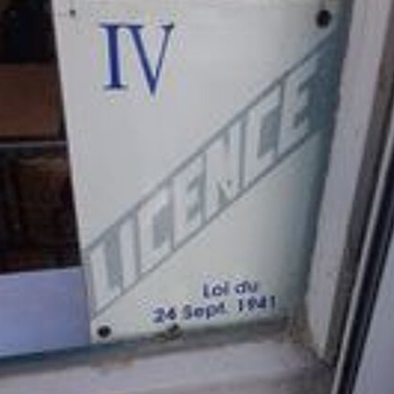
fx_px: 464
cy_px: 260
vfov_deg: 45.4
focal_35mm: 36
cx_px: 218
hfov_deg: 46.0
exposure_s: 1/138
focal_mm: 3.6
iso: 40
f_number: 1.9
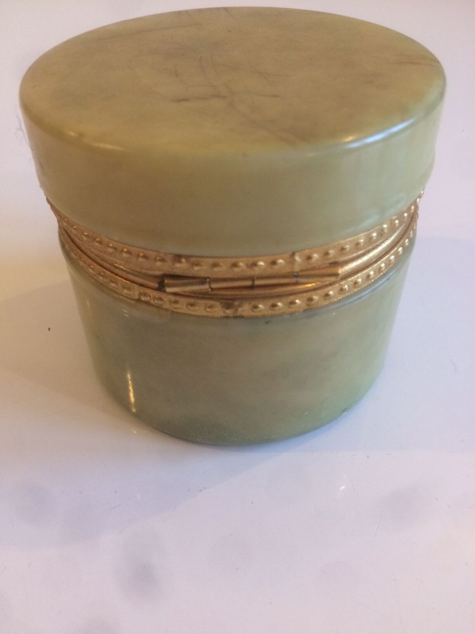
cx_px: 238
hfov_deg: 48.2
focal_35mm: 29
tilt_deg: -43.6
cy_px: 317
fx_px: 531
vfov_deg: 61.7
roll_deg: +1.4
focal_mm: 4.15
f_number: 2.2
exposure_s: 1/33
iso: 200
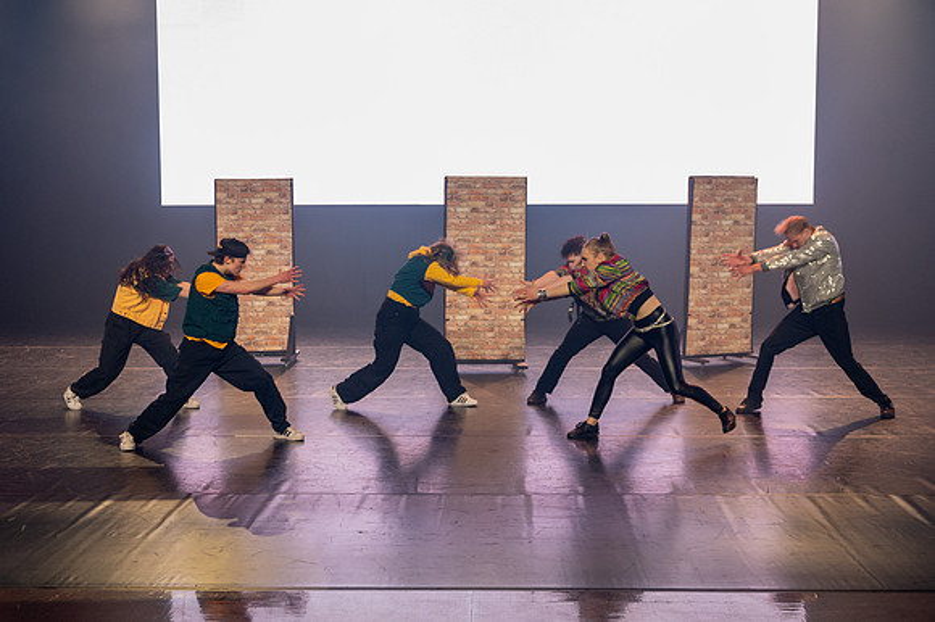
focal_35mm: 54
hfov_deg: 36.6
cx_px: 466
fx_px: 1412
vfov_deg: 24.8
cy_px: 327
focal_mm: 42
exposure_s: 1/100
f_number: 2.8
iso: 2000
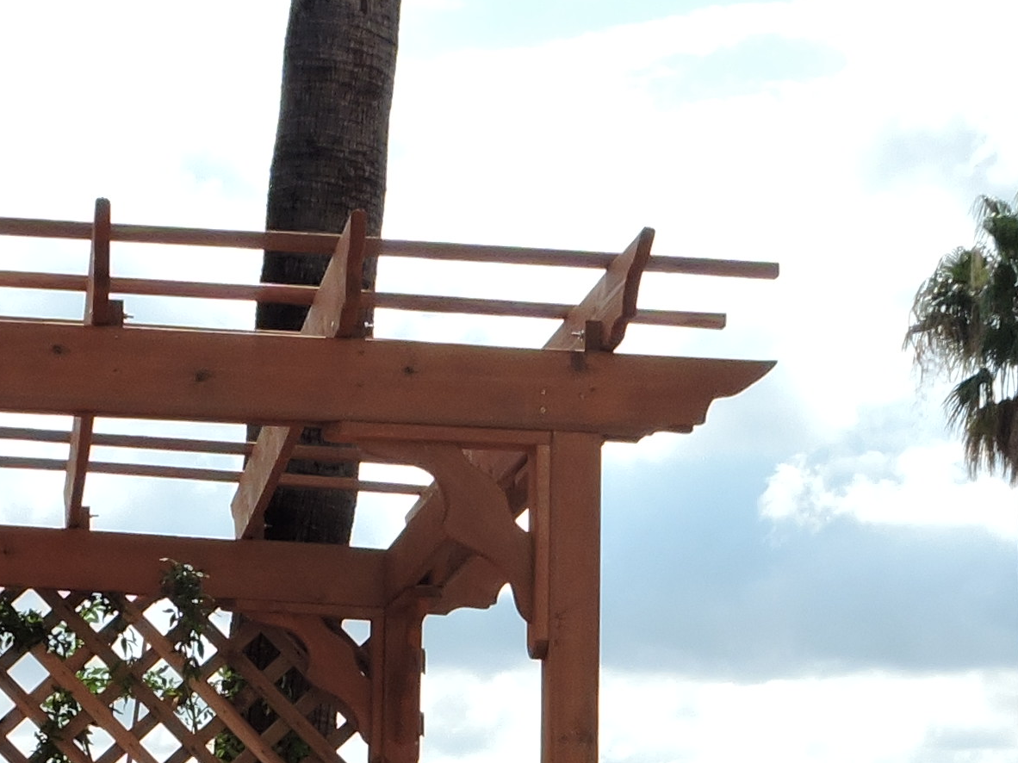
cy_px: 1159
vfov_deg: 12.1
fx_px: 3440
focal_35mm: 117
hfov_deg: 16.8
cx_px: 676
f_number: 3.5
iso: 100
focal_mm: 5.4
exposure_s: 1/1250
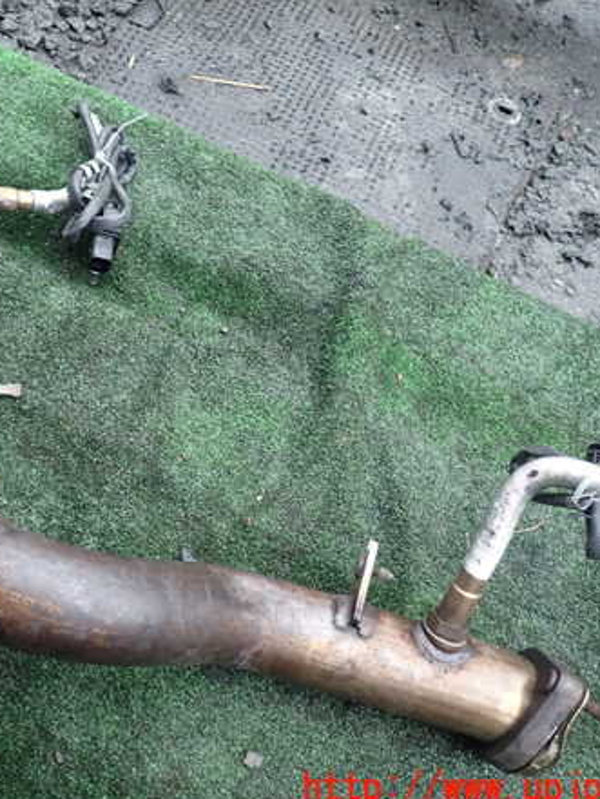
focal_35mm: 34
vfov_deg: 53.9
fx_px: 785
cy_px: 404
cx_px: 169
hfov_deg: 40.9
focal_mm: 4.5
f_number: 2
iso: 100
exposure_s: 1/100
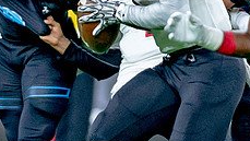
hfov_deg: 1.8
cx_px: 252
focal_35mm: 1222
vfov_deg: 1.0
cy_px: 11
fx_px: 8103
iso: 2000
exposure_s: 1/1500
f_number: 2.8
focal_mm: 200
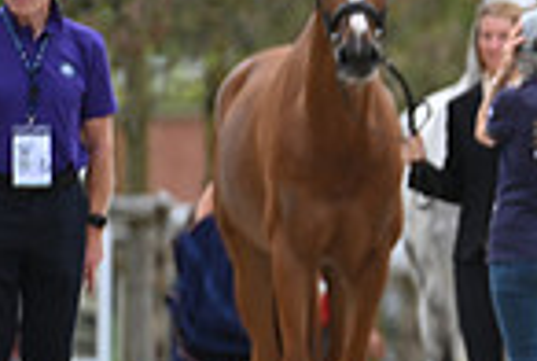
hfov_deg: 1.3
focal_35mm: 1584
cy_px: 68
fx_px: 23676
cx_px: 1056
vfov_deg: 0.9
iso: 560
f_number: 5.6
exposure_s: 1/1600
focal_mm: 400
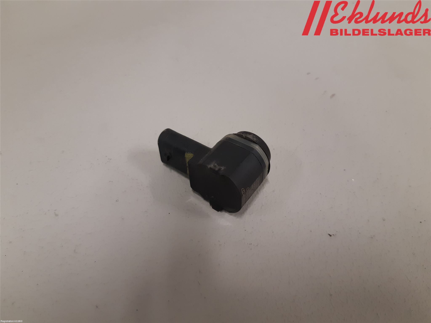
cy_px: 162
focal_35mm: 26
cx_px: 216
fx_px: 324
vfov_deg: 53.1
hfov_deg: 67.3
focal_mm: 3.93
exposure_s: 1/50
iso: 125
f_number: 1.7
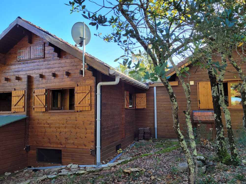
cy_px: 92
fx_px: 185
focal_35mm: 26
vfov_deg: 53.1
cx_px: 123
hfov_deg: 67.3
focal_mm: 5.4
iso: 40
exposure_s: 1/245
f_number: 1.8
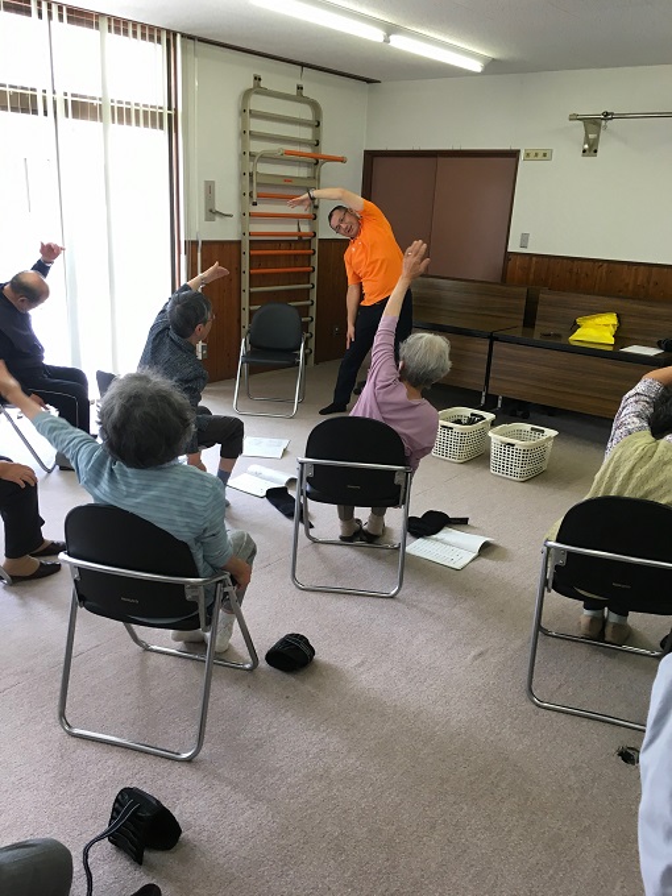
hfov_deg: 48.2
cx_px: 336
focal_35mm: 29
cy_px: 448
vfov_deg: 61.7
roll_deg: -3.4
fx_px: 751
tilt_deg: -18.2
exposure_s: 1/30
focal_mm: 4.15
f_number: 2.2
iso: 32
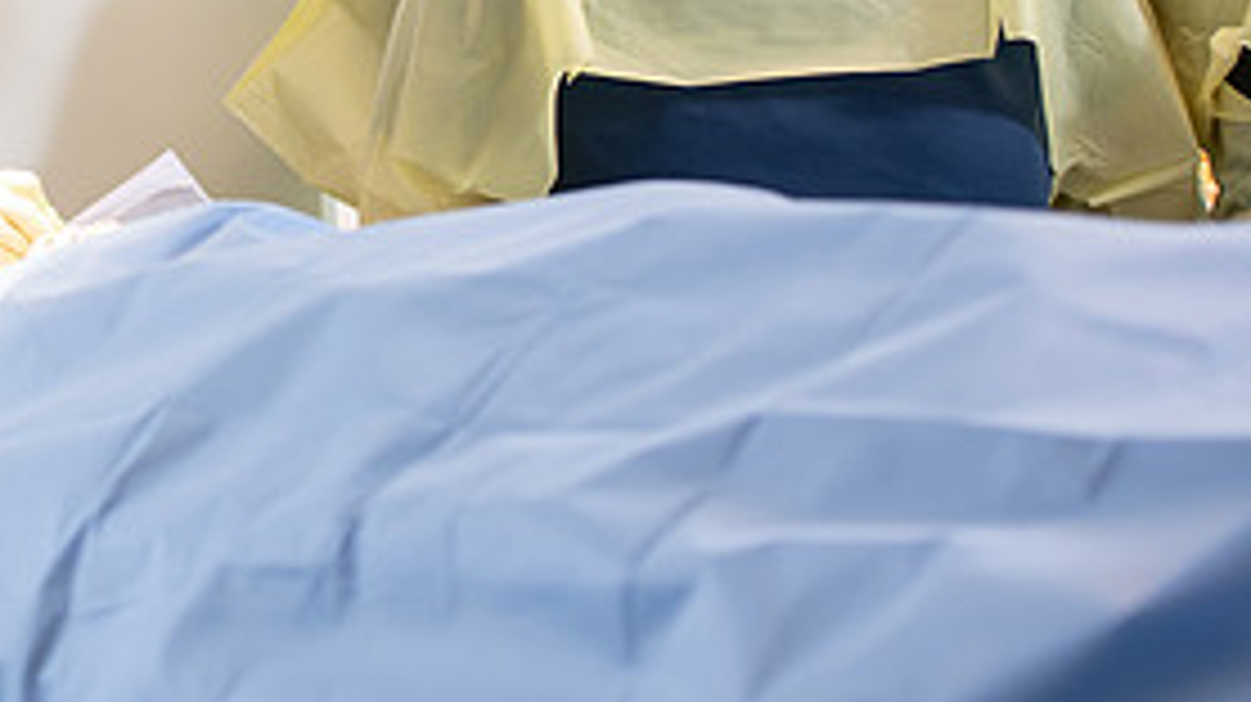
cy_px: -38
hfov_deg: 13.9
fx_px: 5072
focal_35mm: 153
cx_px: 0
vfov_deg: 7.9
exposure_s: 1/200
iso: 250
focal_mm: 70
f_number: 2.8
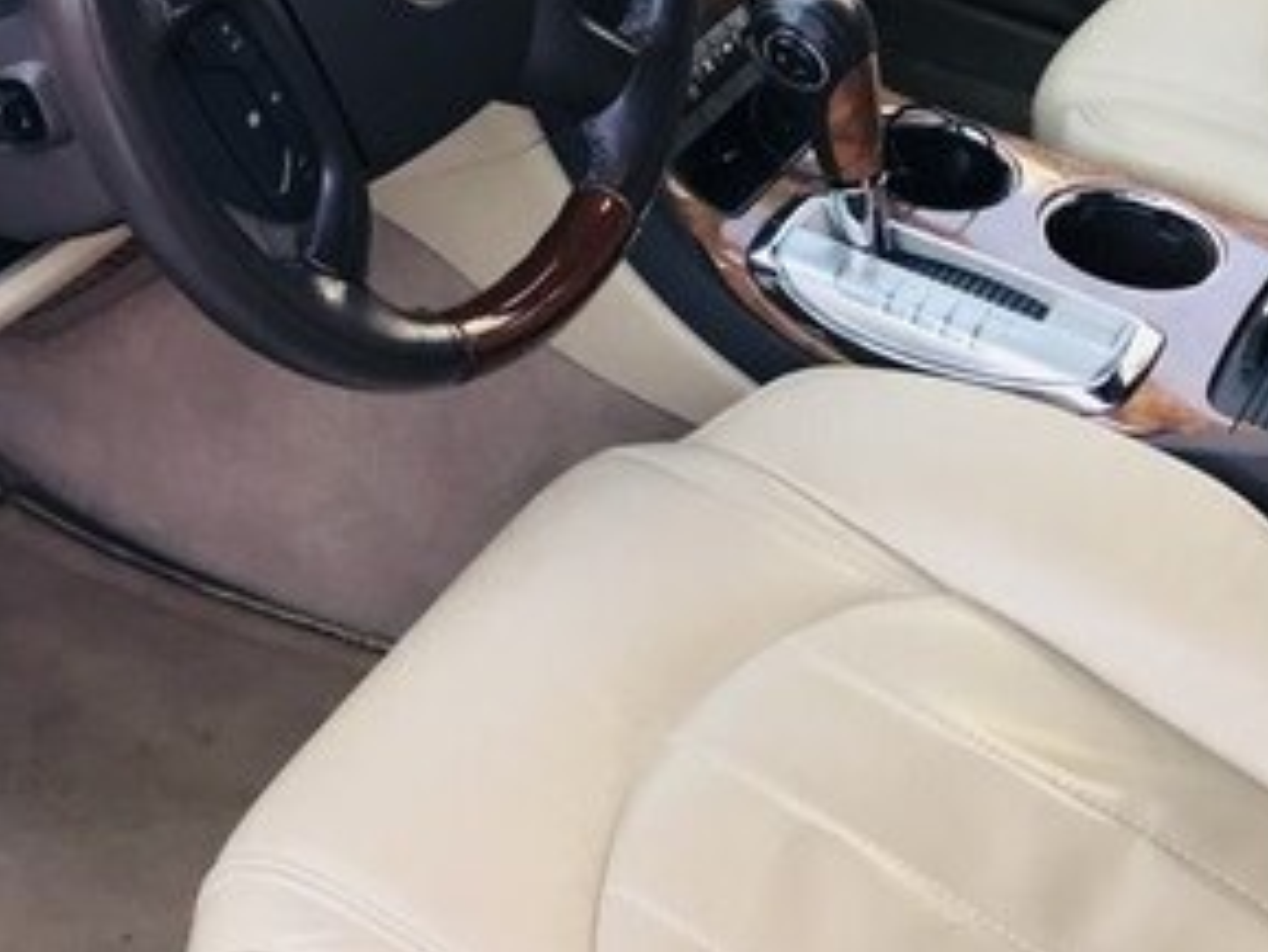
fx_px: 2345
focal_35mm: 64
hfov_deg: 30.2
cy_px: -121
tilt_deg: -22.3
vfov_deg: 21.6
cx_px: 527
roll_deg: -0.3
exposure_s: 1/100
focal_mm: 3.99
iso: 40
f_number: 1.8
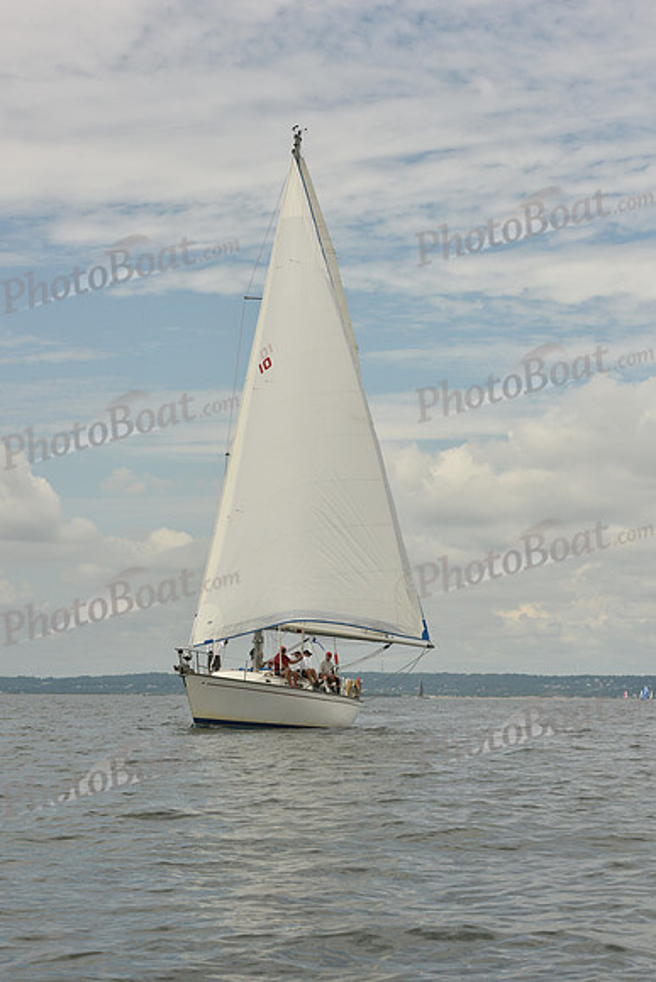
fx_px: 2131
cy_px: 491
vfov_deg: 26.0
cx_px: 328
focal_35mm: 78
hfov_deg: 17.5
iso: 320
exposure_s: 1/1000
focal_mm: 78
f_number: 11
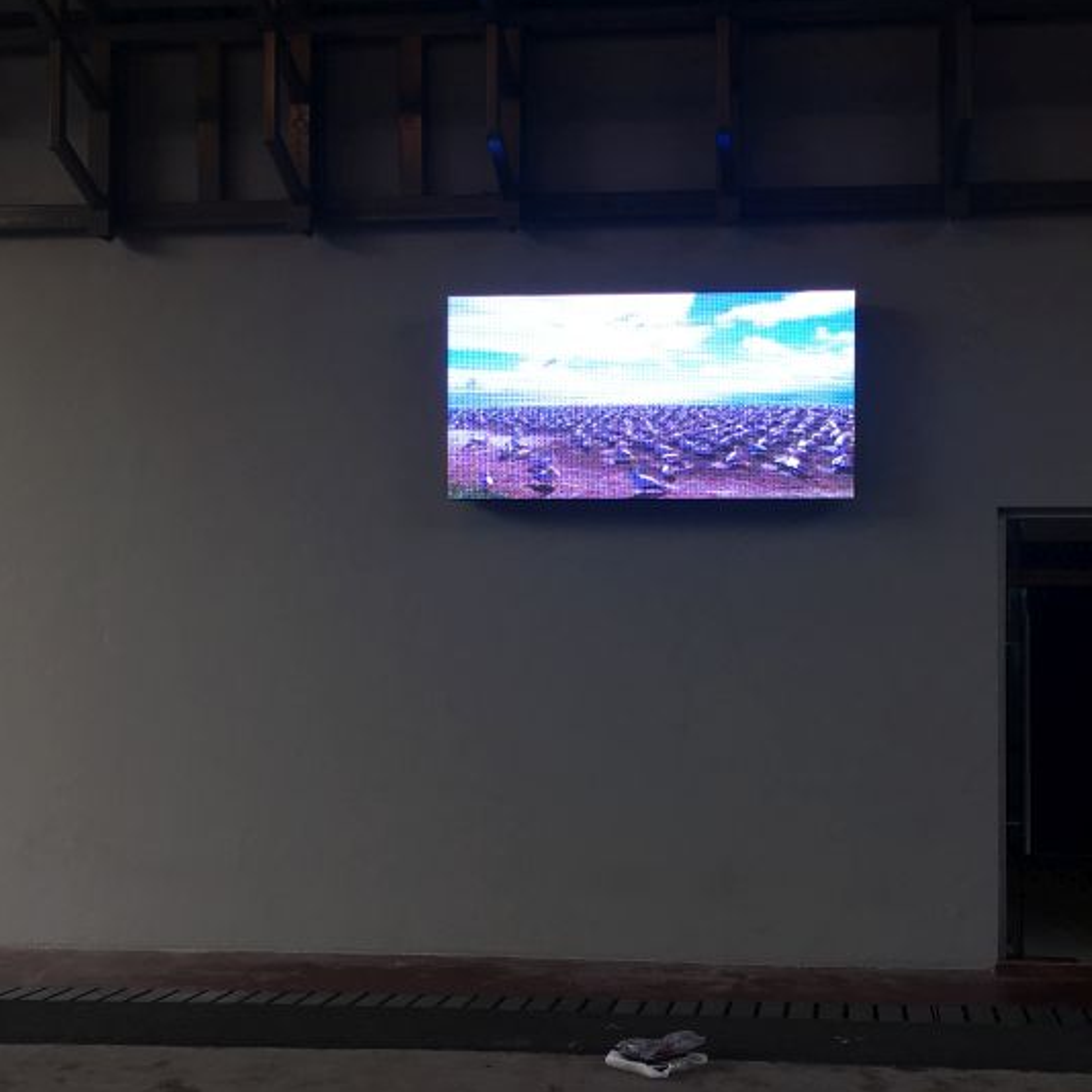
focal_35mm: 48
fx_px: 1713
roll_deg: +0.0
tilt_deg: +1.9
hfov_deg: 35.2
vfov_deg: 35.3
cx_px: 658
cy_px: 591
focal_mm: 4.15
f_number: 2.2
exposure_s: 1/199
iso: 25
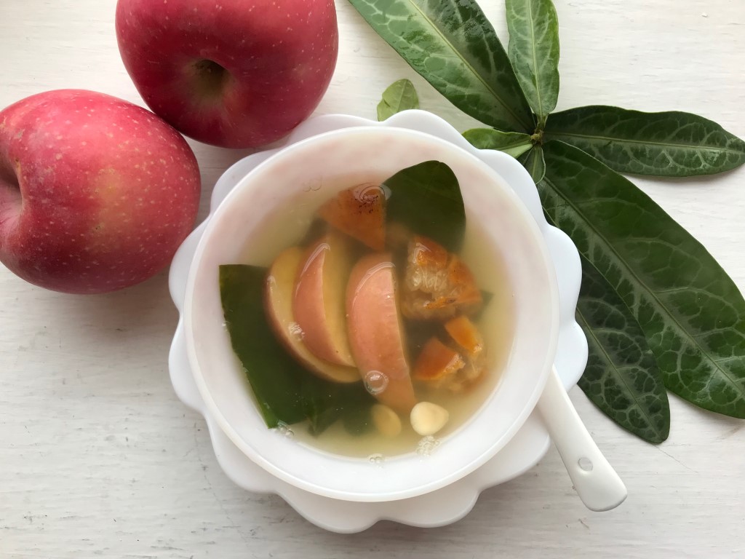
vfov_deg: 49.7
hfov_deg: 63.4
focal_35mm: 28
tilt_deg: -82.5
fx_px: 603
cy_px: 280
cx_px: 372
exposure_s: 1/100
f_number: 1.8
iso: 32
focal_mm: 3.99
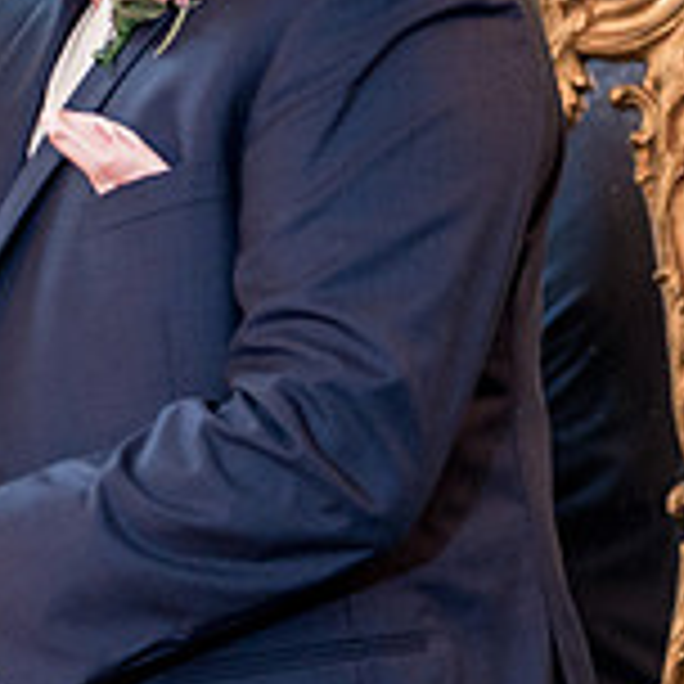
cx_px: -266
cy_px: 241
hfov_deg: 5.1
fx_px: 7556
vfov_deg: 5.2
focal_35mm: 338
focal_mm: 102
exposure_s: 1/100
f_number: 2.8
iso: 2000
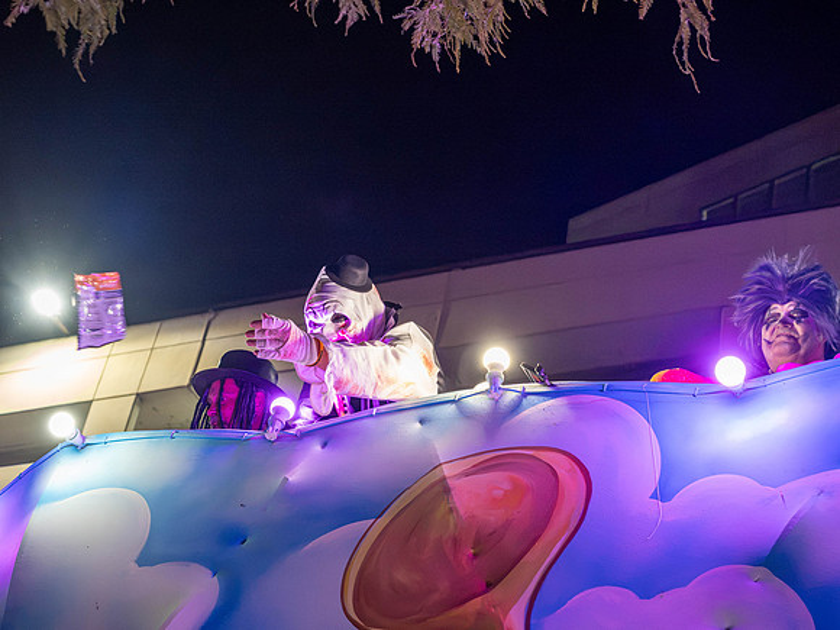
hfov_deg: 27.0
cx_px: 420
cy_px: 315
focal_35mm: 72
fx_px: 1747
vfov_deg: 20.4
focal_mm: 36
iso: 8000
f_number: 4.5
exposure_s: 1/200
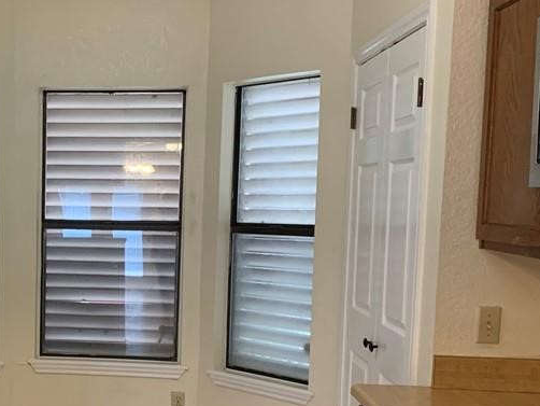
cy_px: 292
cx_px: 40
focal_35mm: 53
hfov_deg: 33.9
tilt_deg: -5.0
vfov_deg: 27.3
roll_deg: -1.6
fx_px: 827
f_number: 1.8
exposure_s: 1/60
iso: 320
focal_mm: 4.25
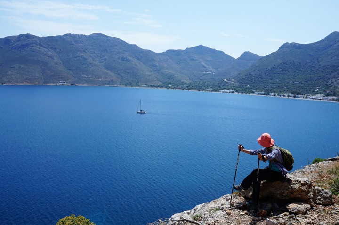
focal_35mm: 34
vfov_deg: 38.3
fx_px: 325
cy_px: 112
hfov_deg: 55.1
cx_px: 170
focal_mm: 23
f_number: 14
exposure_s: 1/125
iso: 100
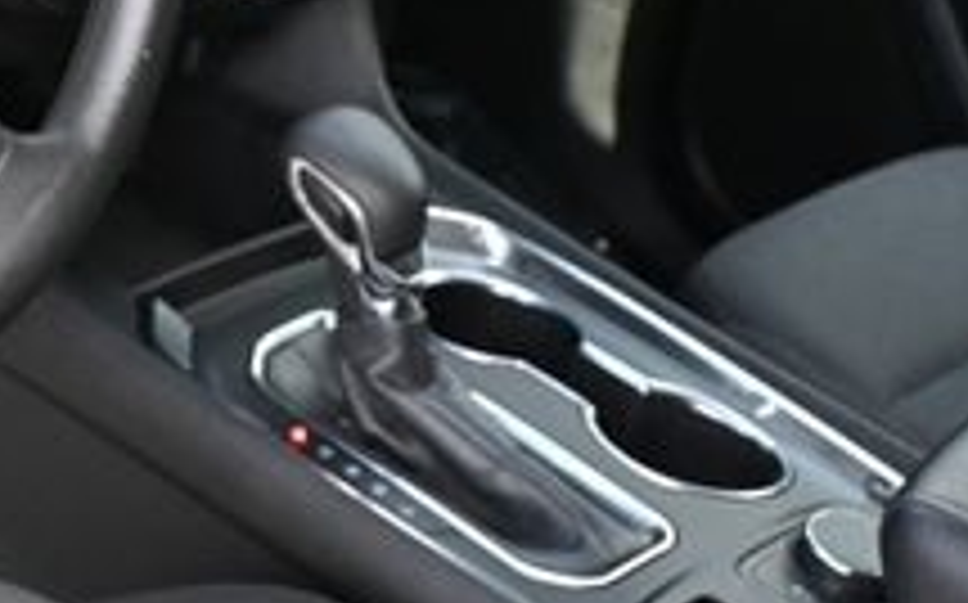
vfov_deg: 13.8
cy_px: -4
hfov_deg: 20.9
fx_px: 2459
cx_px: -162
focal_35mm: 93
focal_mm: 20.5
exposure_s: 1/125
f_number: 3.8
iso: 500
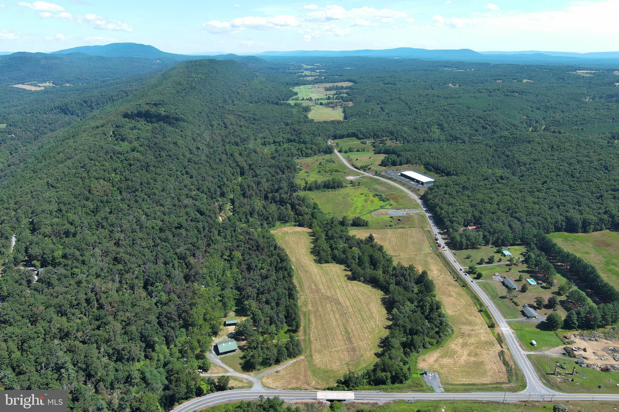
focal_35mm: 29
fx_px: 499
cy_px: 206
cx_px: 310
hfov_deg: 63.7
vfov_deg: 45.0
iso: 100
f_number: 2.8
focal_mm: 10.57
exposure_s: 1/749
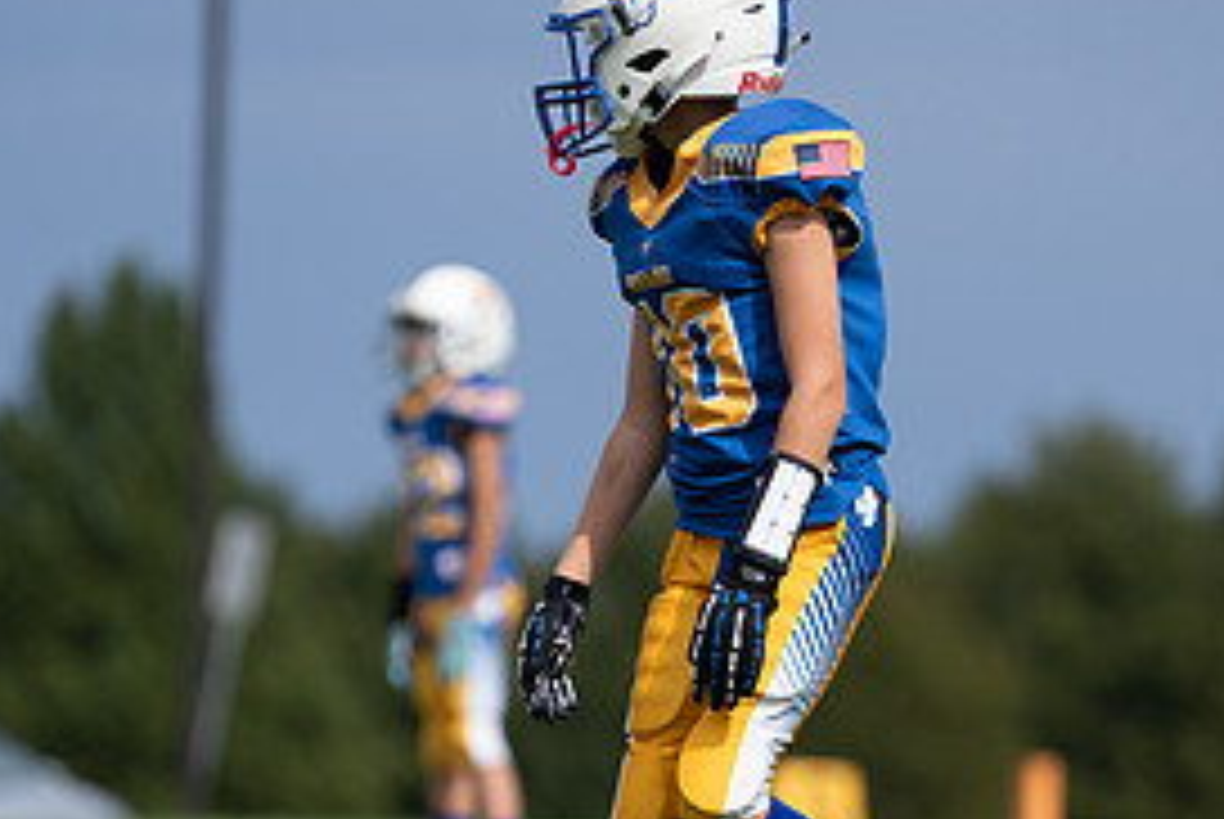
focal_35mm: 426
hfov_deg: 4.8
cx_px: 828
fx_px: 14499
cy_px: 592
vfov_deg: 3.2
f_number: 2.8
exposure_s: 1/5000
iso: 250
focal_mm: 200
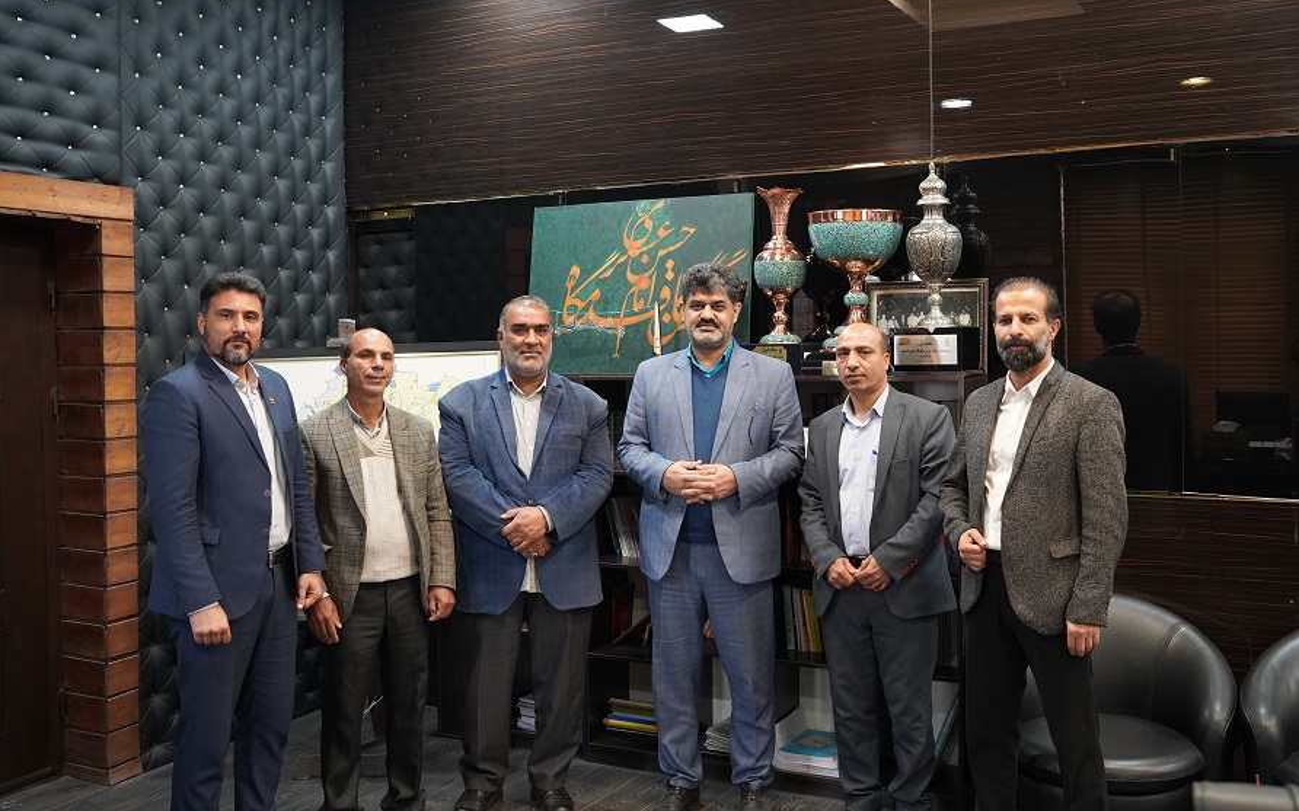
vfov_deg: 35.0
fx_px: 1285
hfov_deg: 53.6
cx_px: 654
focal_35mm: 36
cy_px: 376
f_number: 4
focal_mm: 35.3
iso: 3200
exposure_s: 1/160
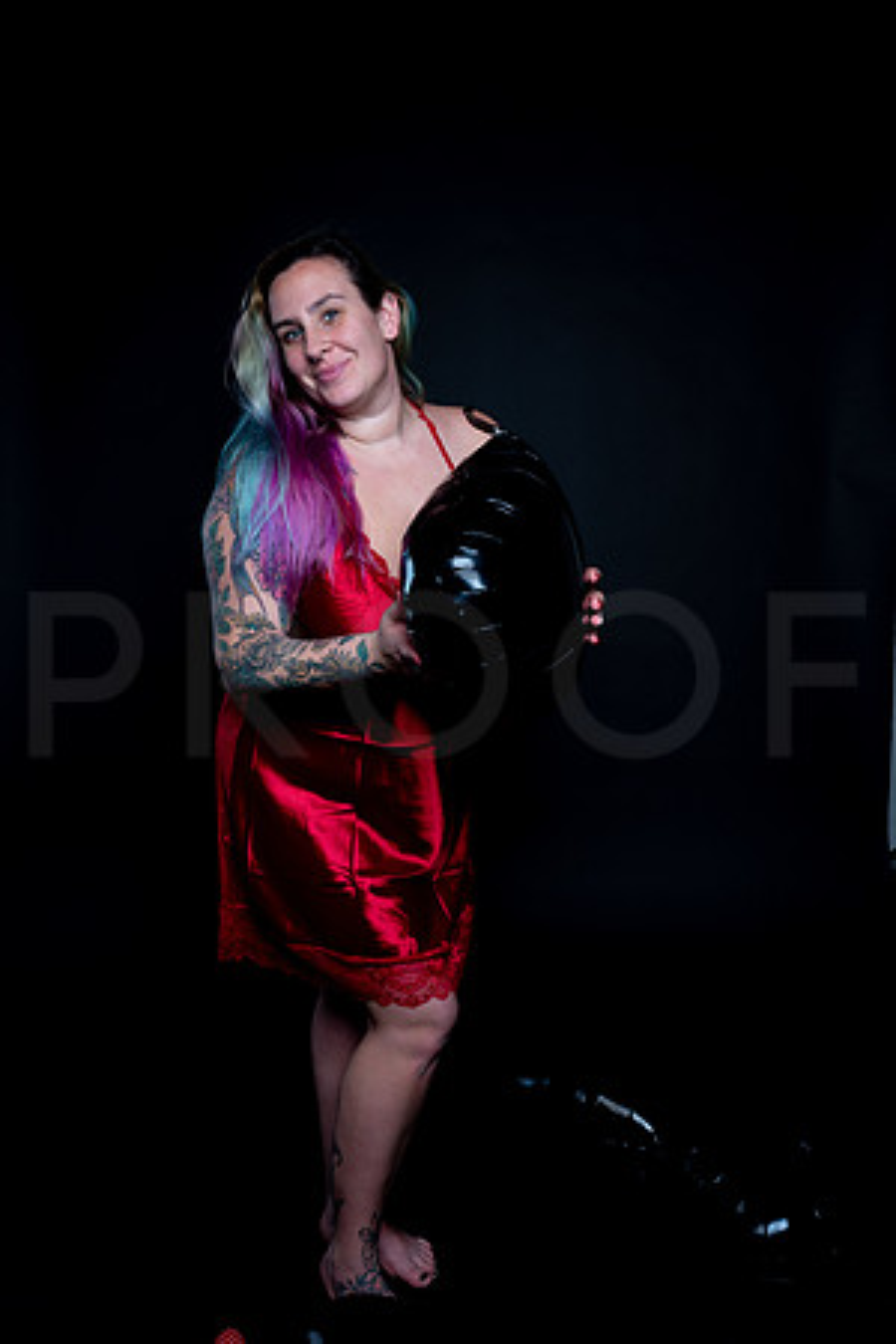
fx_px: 1307
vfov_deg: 54.4
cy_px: 672
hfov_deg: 37.9
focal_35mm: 35
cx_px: 448
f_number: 10
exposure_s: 1/160
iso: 100
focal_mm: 35
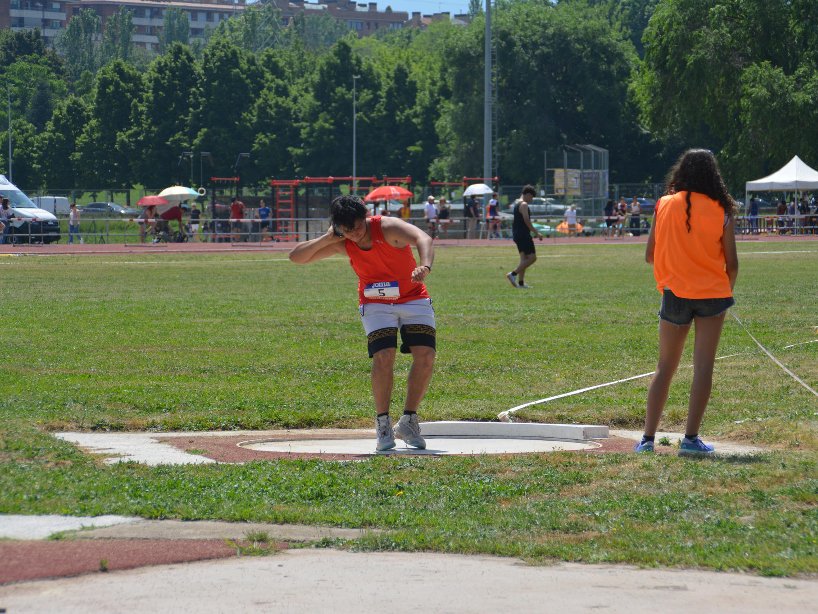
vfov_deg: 6.8
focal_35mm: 220
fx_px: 5188
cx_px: 442
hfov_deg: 9.0
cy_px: 307
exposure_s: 1/1600
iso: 400
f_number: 7.1
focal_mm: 135
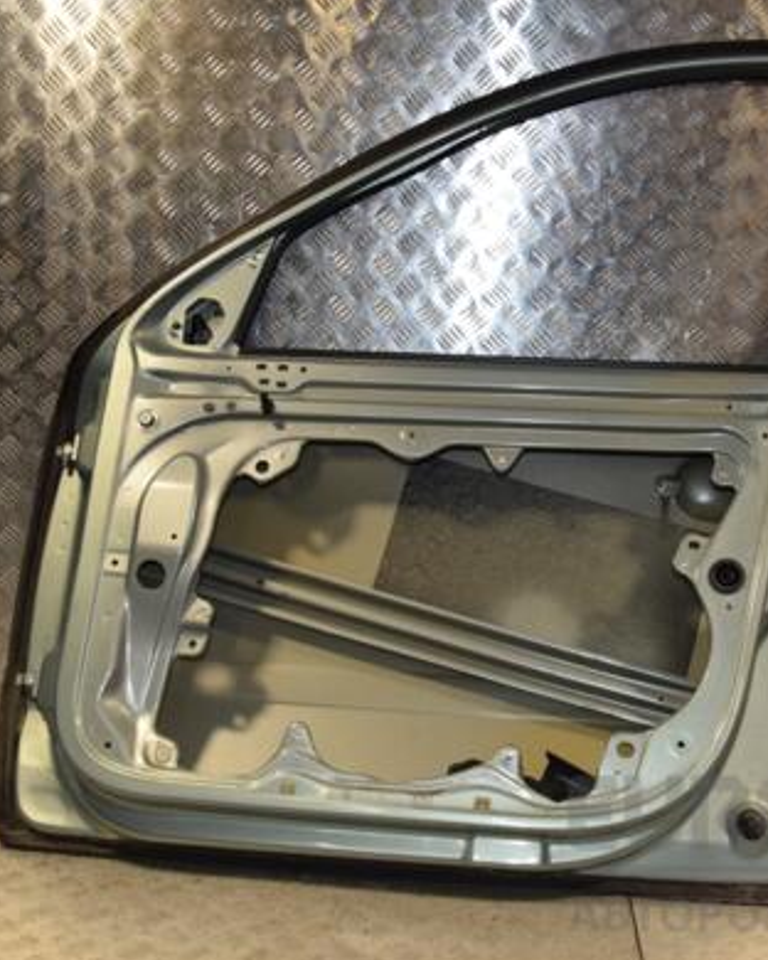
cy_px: 485
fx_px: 1108
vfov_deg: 46.8
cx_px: 522
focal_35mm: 39
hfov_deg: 37.7
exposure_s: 1/200
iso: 800
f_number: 8
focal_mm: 18
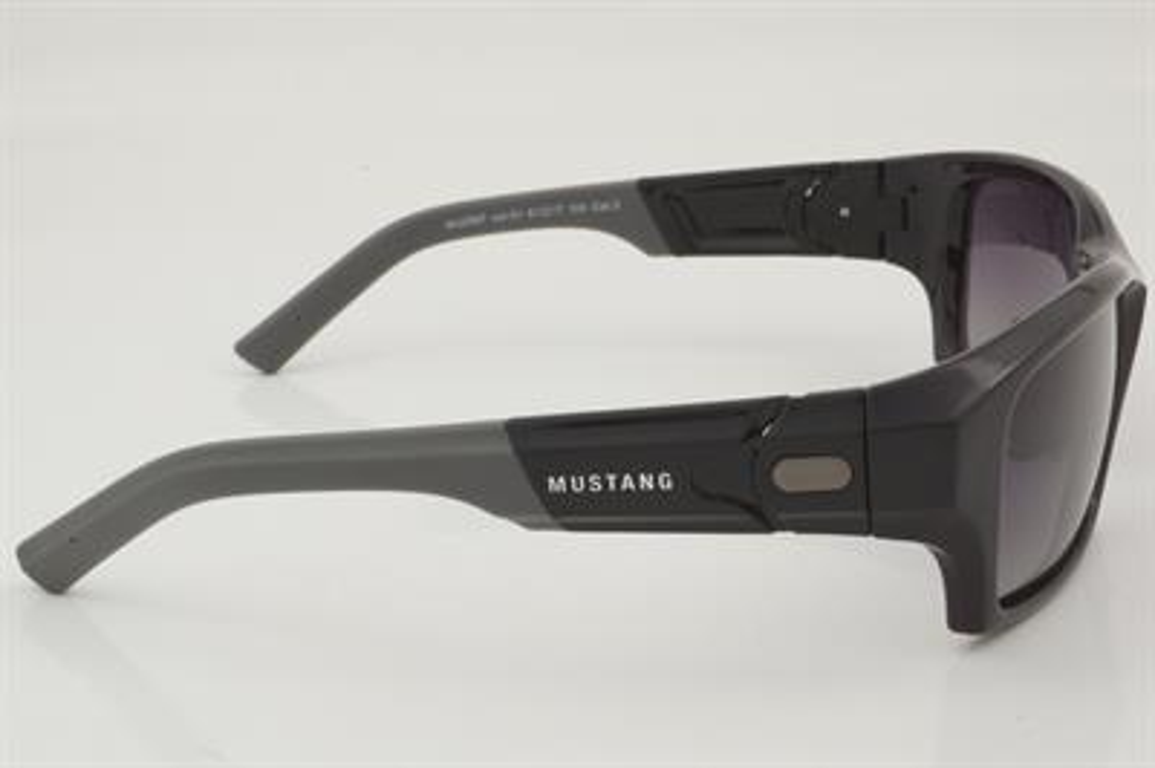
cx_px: 578
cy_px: 384
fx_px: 2404
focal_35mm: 75
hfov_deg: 27.0
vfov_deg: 18.2
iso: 100
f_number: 32
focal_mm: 50
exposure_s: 1/3
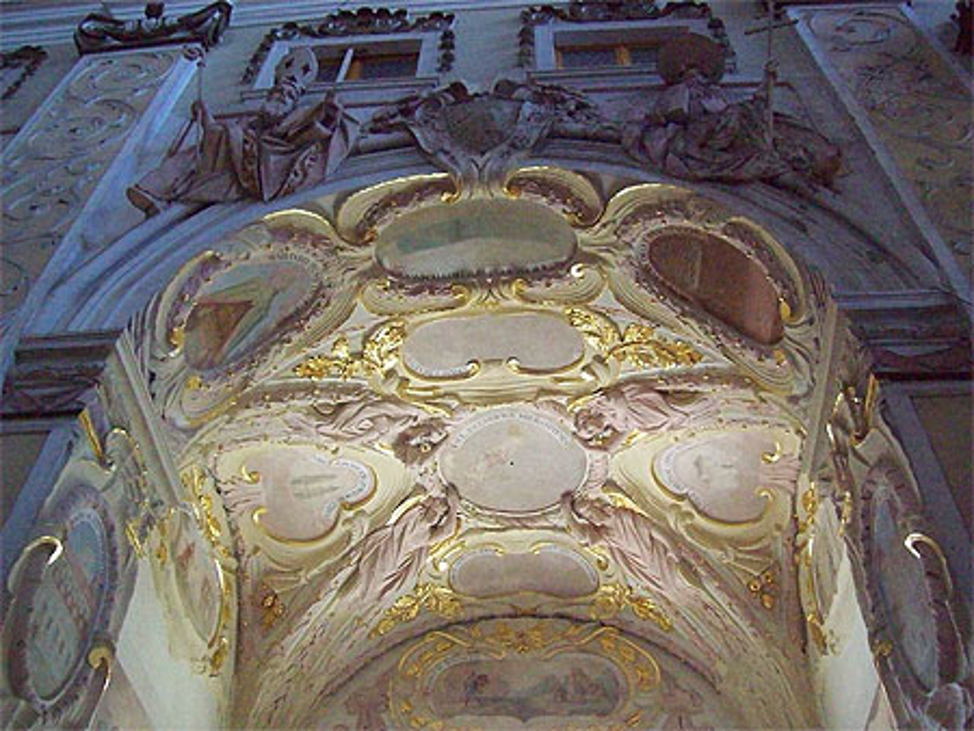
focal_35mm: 36
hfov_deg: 51.3
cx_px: 487
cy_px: 366
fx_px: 1013
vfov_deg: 39.7
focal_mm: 6
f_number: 2.7
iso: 800
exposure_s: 1/81
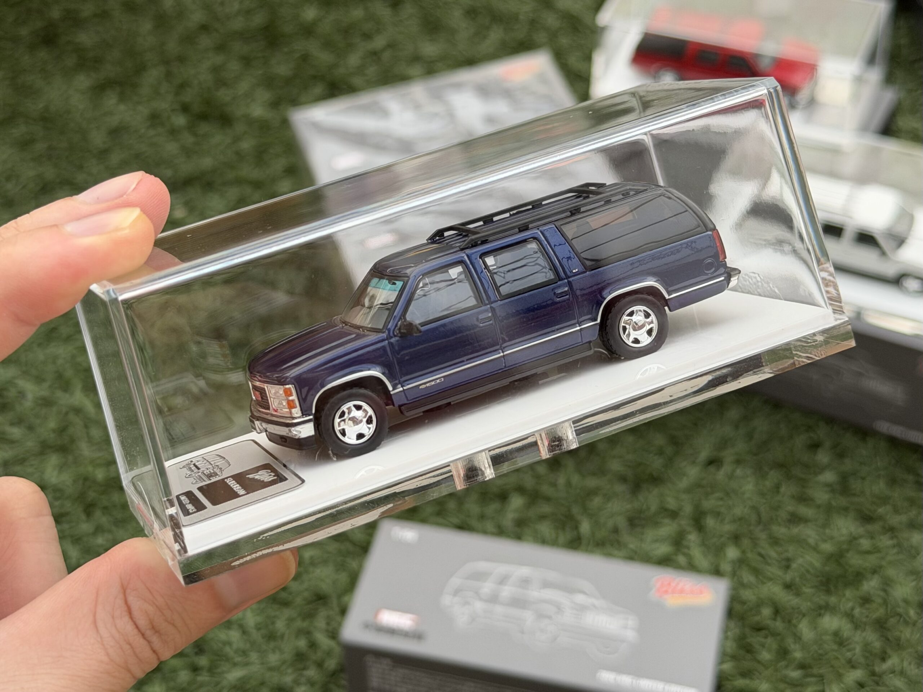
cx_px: 462
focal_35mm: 48
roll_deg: +5.3
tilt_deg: -44.2
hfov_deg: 39.7
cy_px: 346
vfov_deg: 30.3
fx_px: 1280
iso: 64
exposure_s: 1/415
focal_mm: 6.76
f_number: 1.78
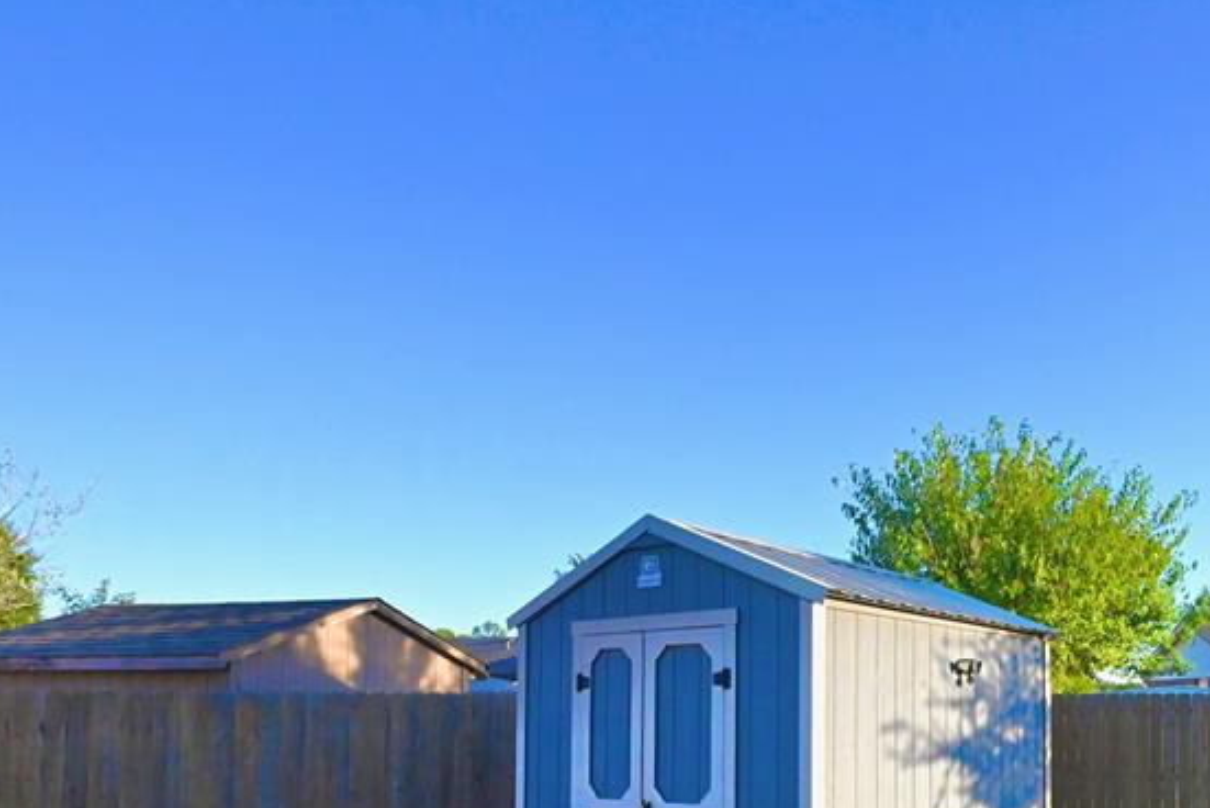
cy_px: 671
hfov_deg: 63.5
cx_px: 964
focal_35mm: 26
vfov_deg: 46.4
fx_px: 874
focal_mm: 14
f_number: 5.6
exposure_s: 1/8000
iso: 3600
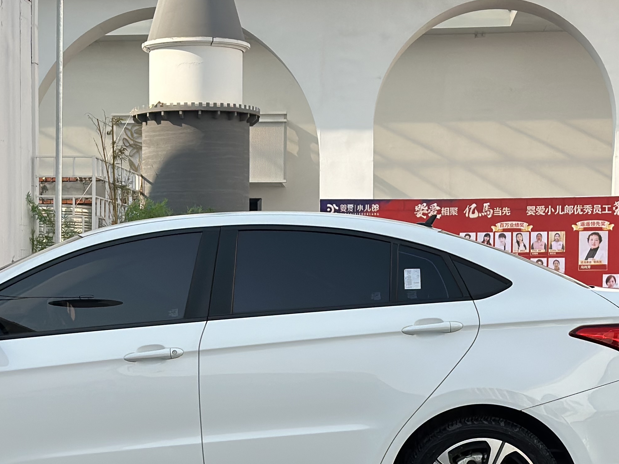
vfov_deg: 15.2
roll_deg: -0.2
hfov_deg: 20.1
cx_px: 176
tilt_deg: -1.9
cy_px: 352
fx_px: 1734
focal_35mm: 97
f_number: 1.78
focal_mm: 6.86
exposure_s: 1/3876
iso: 80
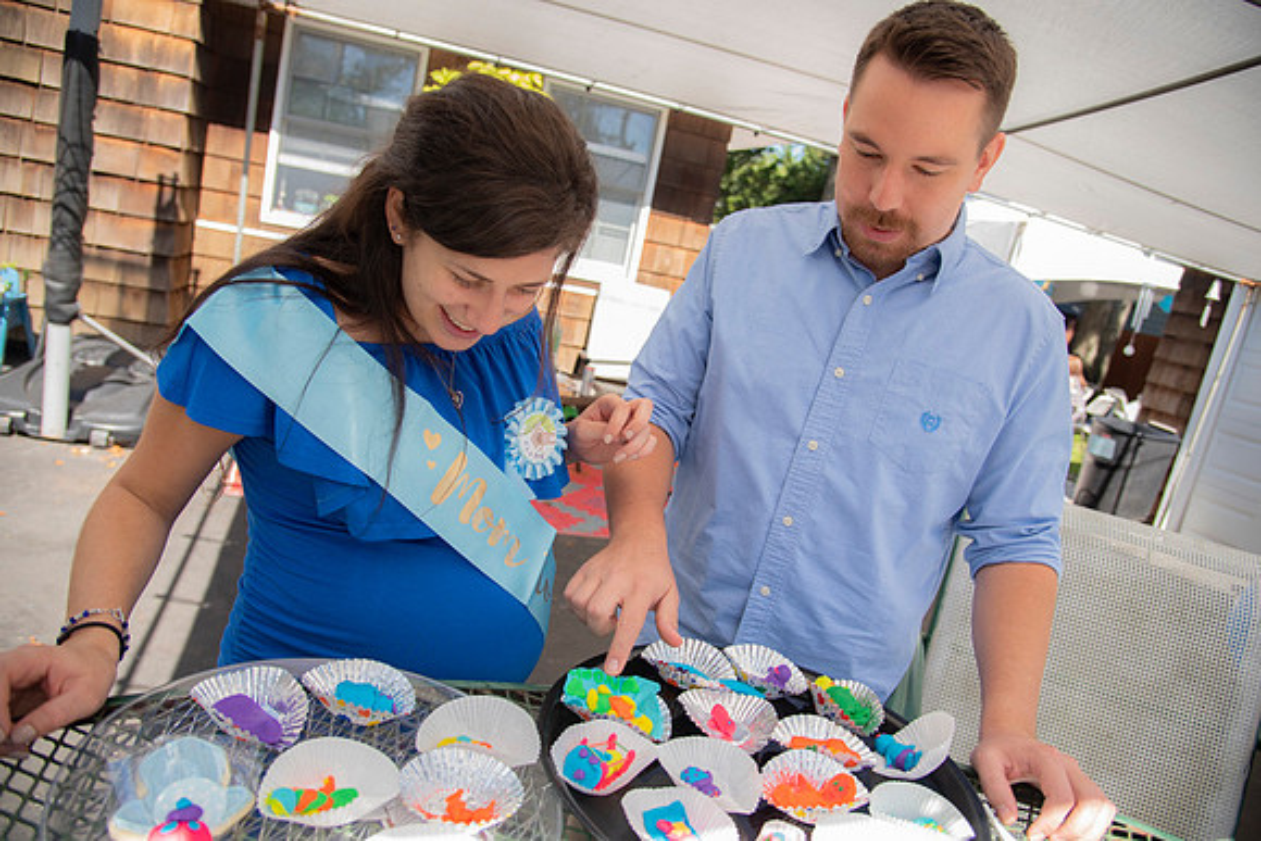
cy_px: 420
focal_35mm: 24
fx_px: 841
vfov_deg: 53.2
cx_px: 630
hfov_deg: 73.7
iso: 250
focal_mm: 24
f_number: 4
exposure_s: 1/400
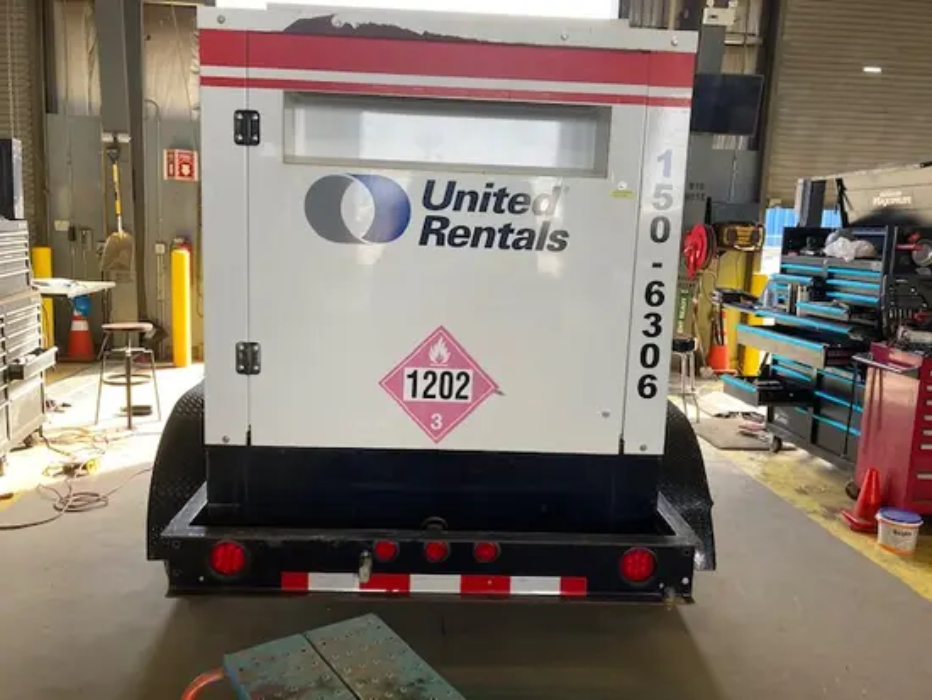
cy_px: 350
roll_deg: -3.6
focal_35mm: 28
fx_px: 754
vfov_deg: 49.8
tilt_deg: -8.6
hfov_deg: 63.4
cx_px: 466
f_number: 1.8
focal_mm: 3.99
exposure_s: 1/120
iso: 64
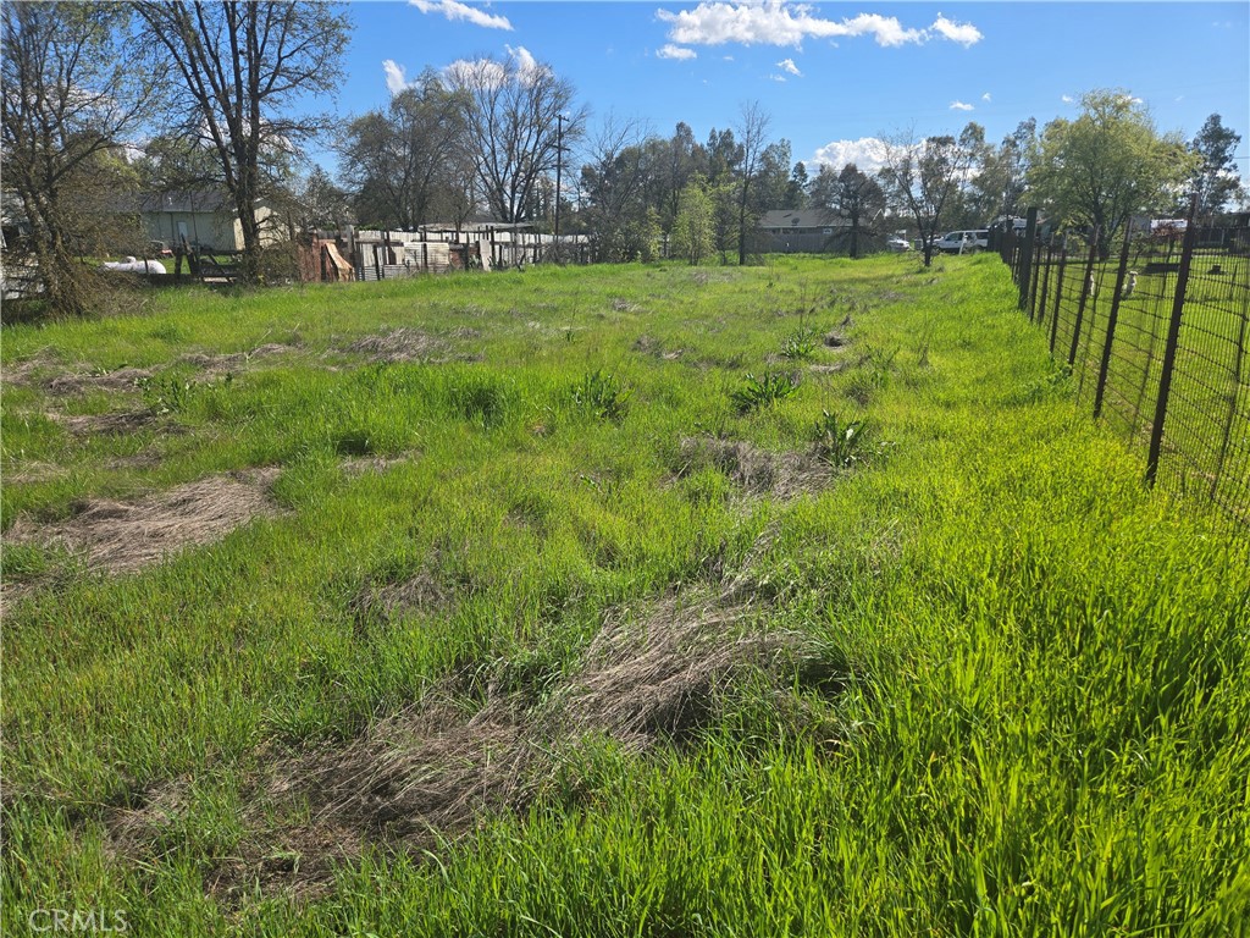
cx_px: 625
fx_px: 831
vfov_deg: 58.9
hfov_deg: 73.9
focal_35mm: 23
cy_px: 469
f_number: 1.8
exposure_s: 1/1894
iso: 25
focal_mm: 5.4
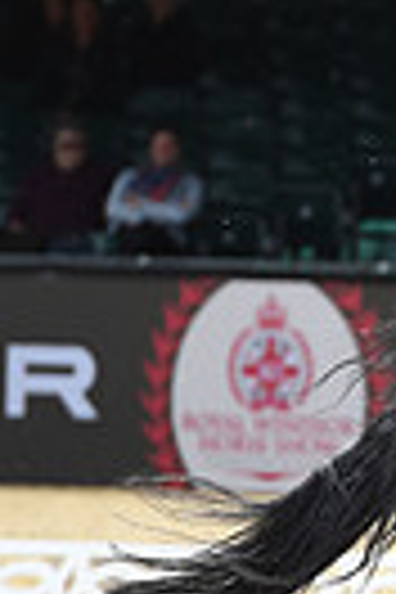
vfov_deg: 2.4
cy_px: 243
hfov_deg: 1.6
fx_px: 14453
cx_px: 1161
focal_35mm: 876
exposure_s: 1/1250
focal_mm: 200
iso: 280
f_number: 5
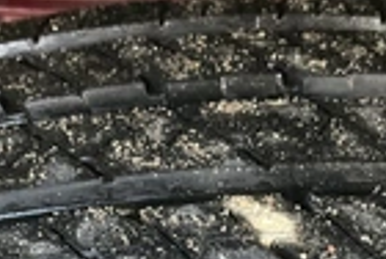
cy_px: 317
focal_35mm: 86
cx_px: 171
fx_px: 924
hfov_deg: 23.6
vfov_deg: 15.4
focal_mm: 3
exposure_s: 1/60
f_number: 1.8
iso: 80
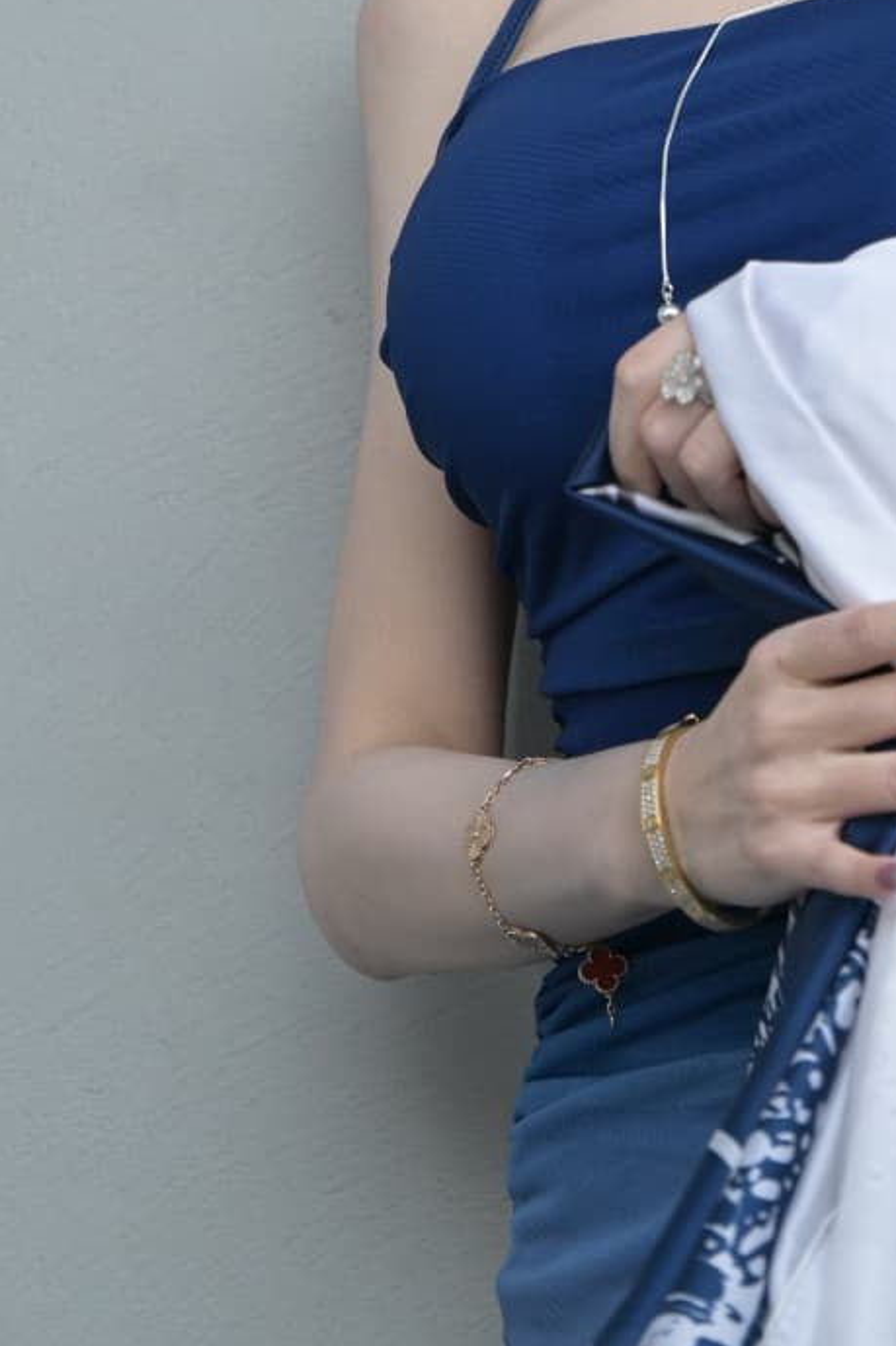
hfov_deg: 3.2
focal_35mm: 431
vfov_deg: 4.8
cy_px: 293
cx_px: 968
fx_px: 16097
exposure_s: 1/320
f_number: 4.5
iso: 450
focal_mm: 165
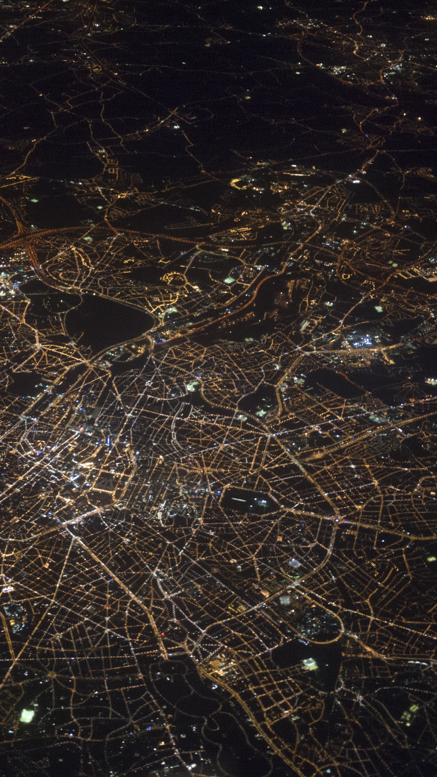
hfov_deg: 20.2
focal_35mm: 59
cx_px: 106
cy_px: 383
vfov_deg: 35.4
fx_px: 1215
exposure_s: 1/8
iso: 800
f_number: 1.7
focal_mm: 20
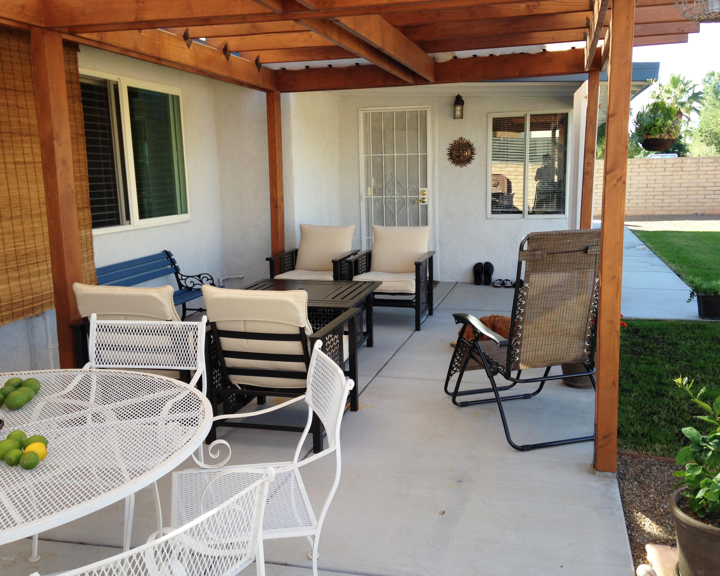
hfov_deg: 51.5
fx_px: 746
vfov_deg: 42.2
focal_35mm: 35
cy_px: 284
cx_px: 380
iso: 50
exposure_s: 1/201
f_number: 2.4
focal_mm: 4.12
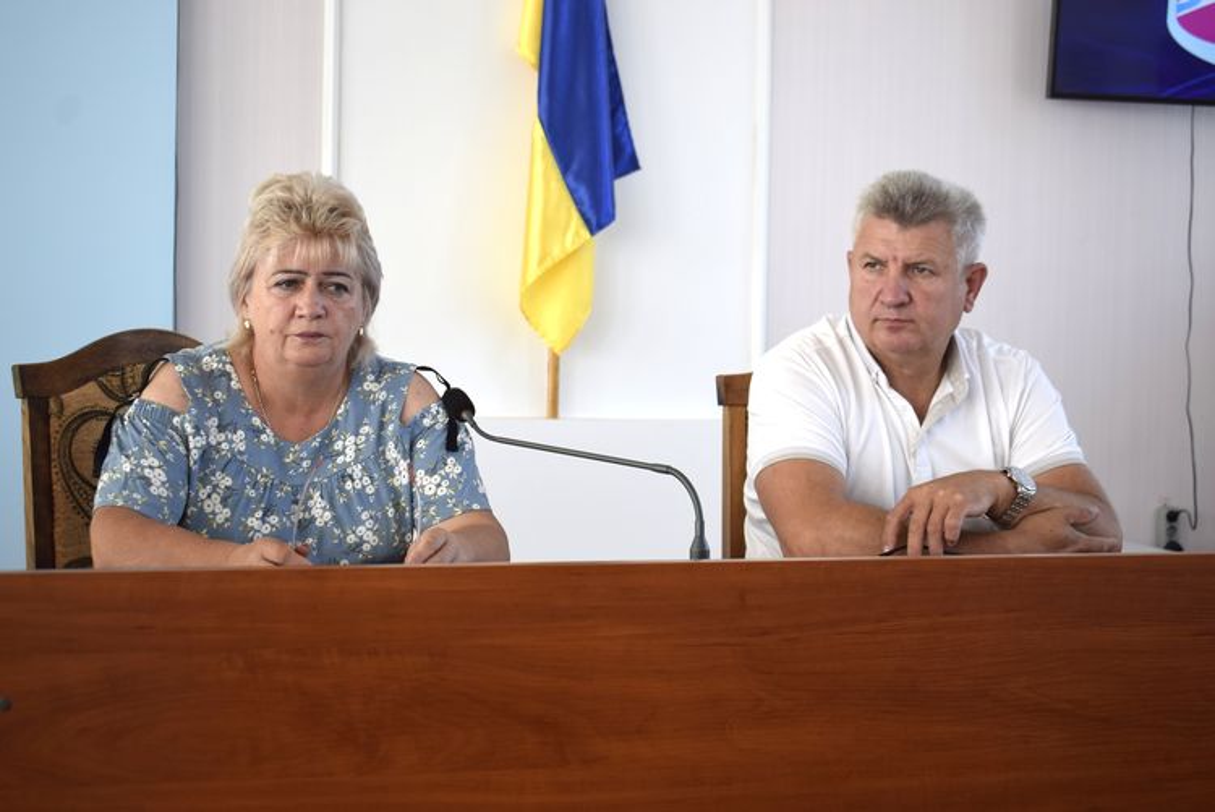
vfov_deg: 25.1
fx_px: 1823
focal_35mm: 54
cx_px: 608
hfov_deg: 36.9
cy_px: 406
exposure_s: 1/100
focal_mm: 36
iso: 400
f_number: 5
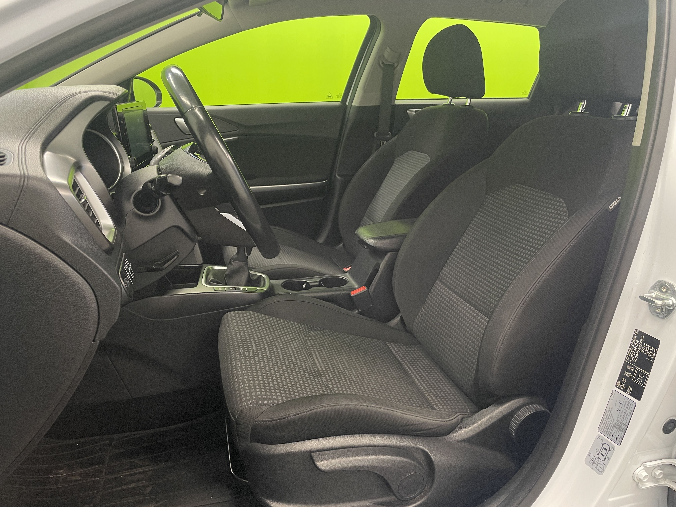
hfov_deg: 67.3
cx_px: 338
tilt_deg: -17.9
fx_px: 508
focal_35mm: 26
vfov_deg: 53.1
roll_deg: -0.8
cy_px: 254
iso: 80
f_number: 1.6
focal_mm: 4.2
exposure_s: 1/50
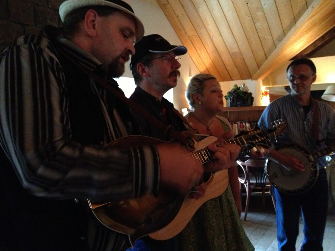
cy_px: 126
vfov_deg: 40.7
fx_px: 339
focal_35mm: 35
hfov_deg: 52.6
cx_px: 168
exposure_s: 1/15
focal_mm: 4.28
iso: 800
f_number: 2.4
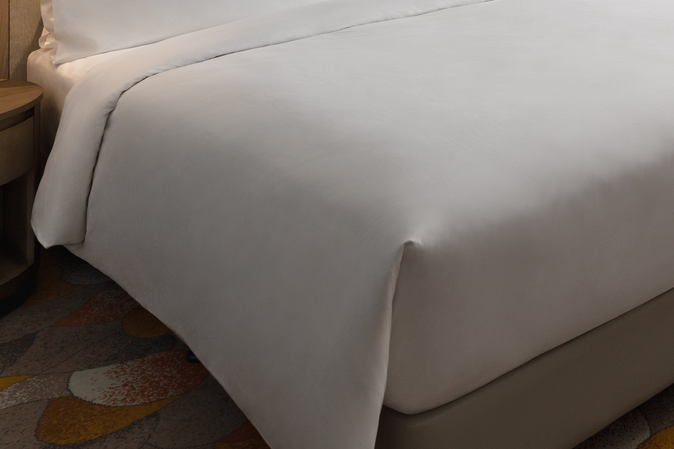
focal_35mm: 49
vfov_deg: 23.0
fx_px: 917
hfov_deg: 34.0
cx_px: 770
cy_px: -199
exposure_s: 1/4
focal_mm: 16
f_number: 9
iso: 100
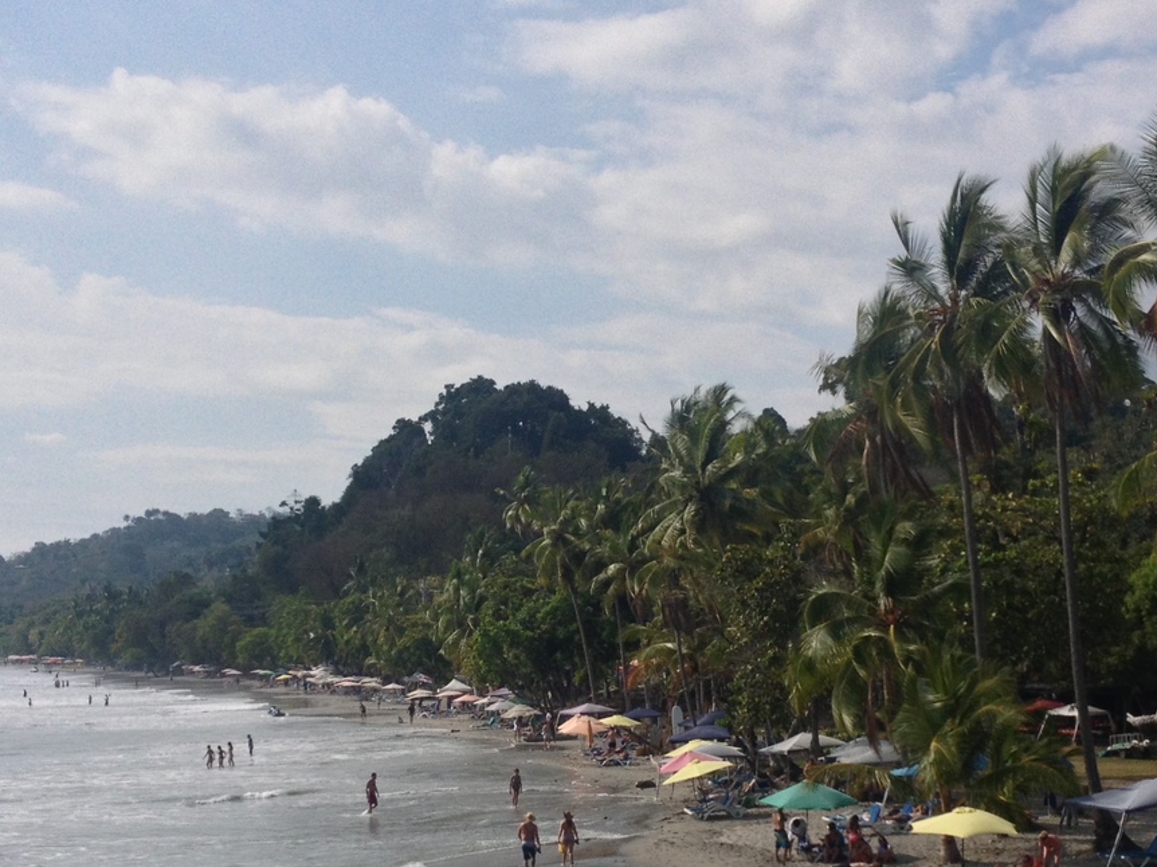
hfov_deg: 29.8
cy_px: 613
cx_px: 621
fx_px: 2172
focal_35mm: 65
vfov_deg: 22.4
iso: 50
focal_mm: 4.28
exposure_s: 1/3067
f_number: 2.4
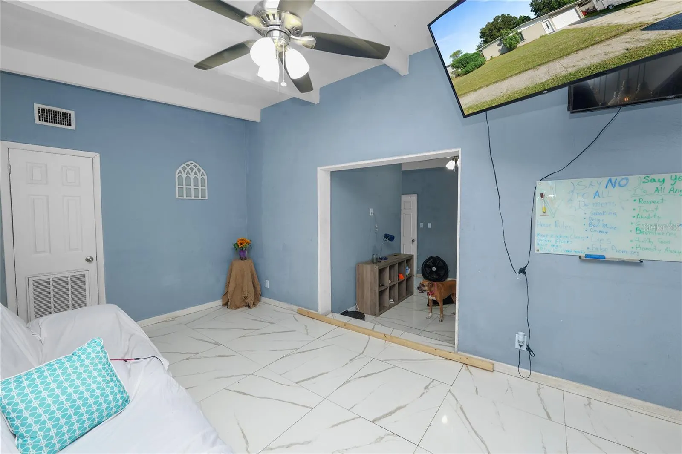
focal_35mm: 14
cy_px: 227
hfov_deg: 104.3
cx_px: 341
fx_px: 265
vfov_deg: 81.2
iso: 400
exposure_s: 1/50
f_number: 5
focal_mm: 14
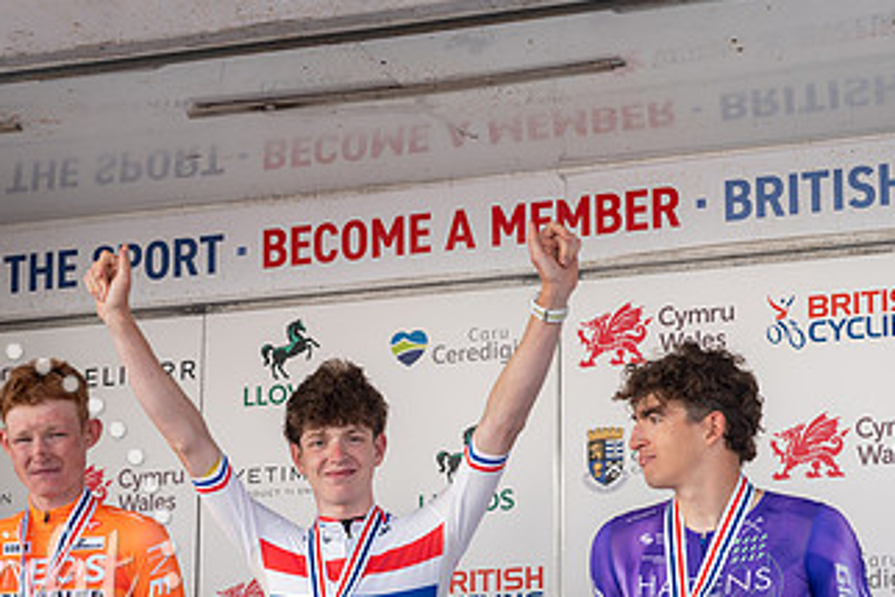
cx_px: 350
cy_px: 443
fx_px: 3134
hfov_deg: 16.2
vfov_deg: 10.9
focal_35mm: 126
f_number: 3.5
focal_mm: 70
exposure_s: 1/320
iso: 125
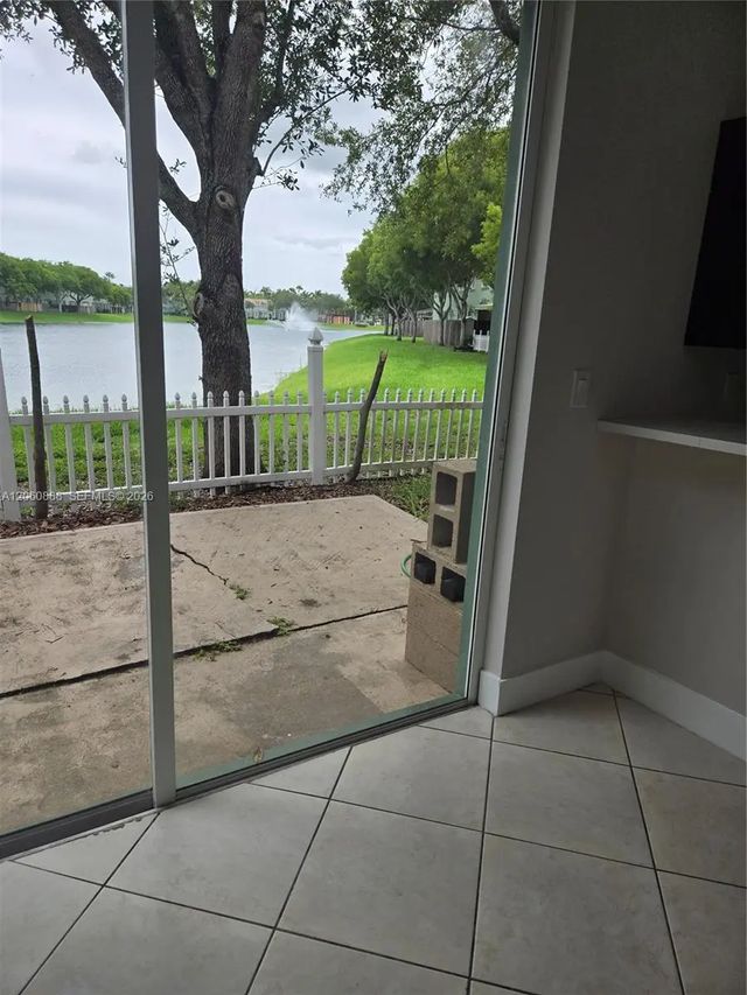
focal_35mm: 23
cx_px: 374
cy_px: 498
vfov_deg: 73.9
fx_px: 662
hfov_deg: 58.9
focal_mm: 5.4
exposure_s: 1/854
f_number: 1.8
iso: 25
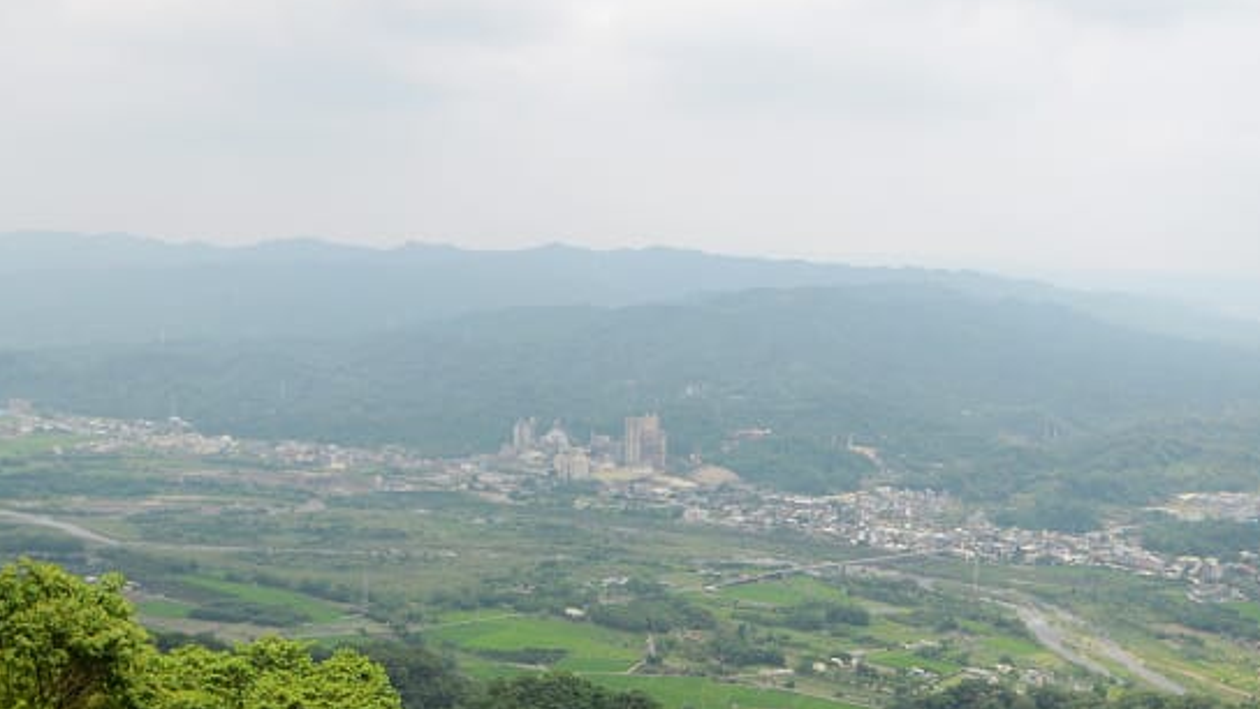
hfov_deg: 42.4
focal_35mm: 49
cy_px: 451
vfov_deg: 24.5
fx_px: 1624
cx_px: 647
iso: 640
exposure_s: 1/4000
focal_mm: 27
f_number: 3.8
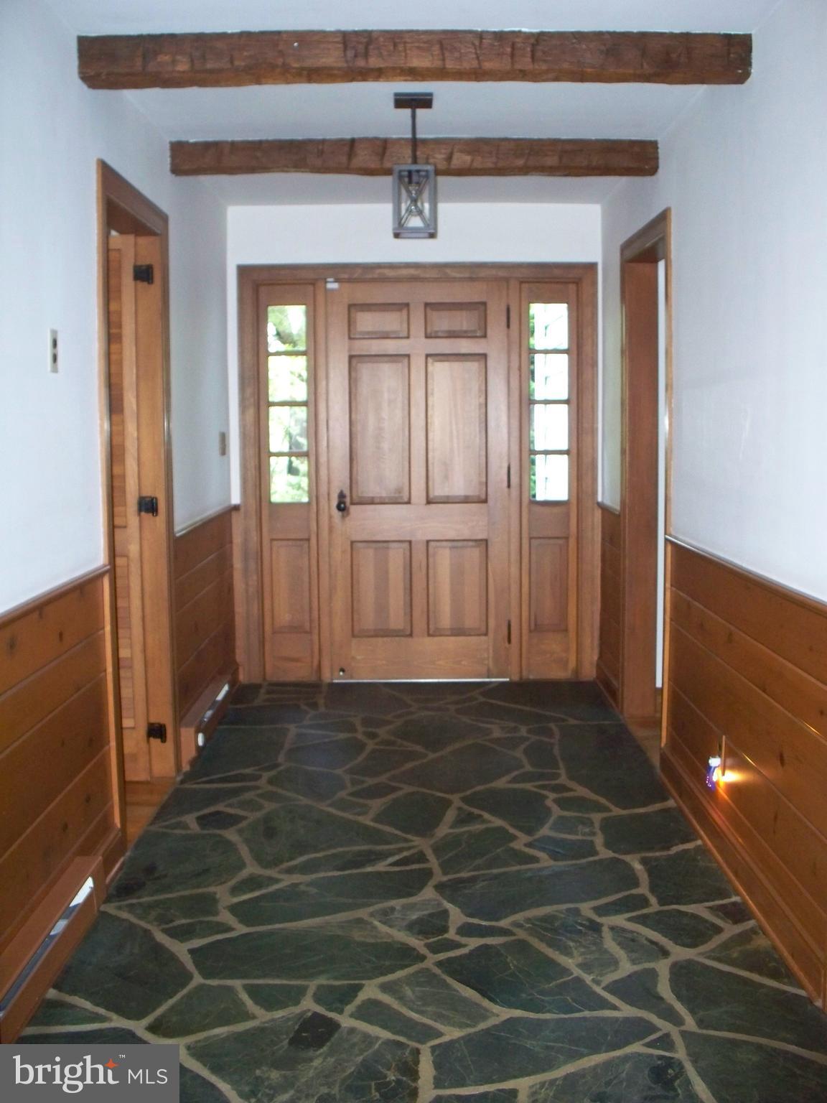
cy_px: 552
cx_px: 414
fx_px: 1147
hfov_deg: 39.7
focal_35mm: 36
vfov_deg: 51.4
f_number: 2.8
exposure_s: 1/30
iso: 320
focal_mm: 7.54
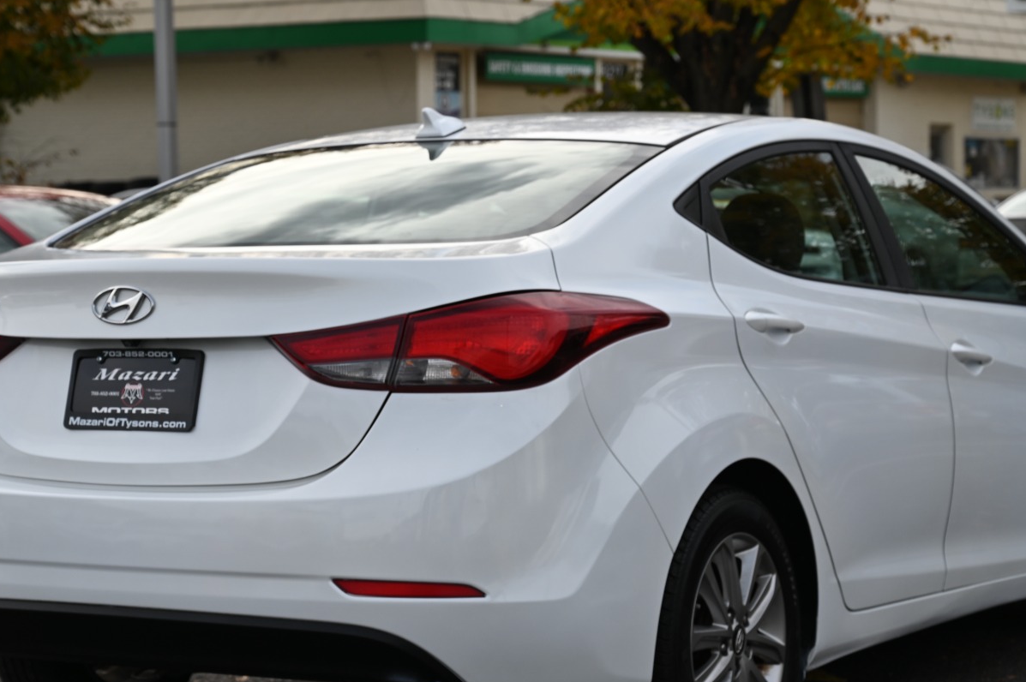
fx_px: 2705
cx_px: 519
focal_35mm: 95
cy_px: 397
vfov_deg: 14.4
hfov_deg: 21.5
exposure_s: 1/250
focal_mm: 70
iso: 110
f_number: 5.6
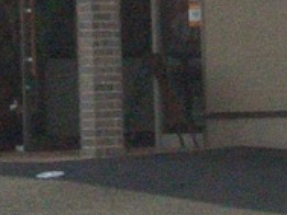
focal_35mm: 261
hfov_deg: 7.6
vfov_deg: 5.6
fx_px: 2165
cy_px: -141
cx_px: 193
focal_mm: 6.9
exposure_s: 1/800
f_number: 9.2
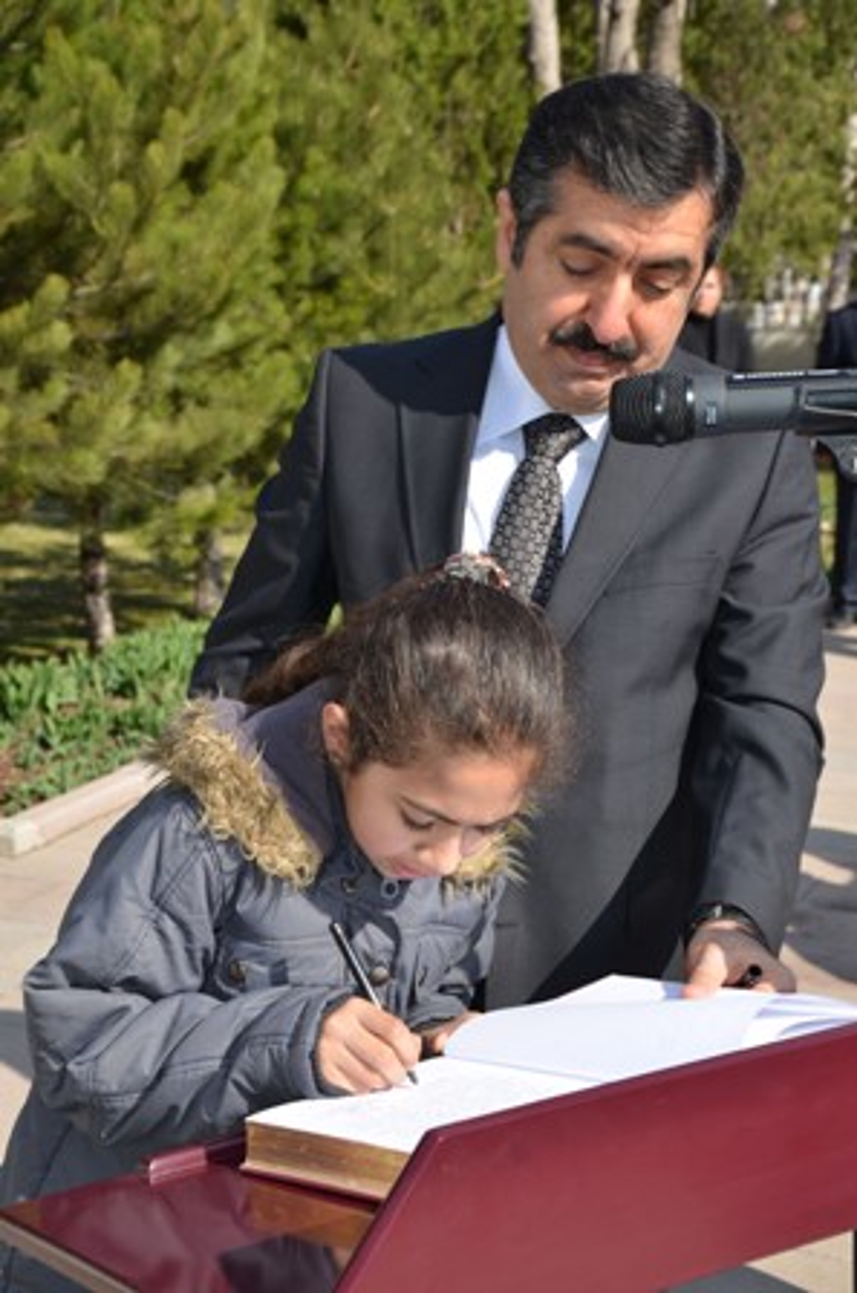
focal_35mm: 60
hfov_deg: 22.5
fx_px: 2151
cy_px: 646
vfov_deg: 33.5
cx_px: 428
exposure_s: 1/250
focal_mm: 40
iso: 100
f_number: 7.1
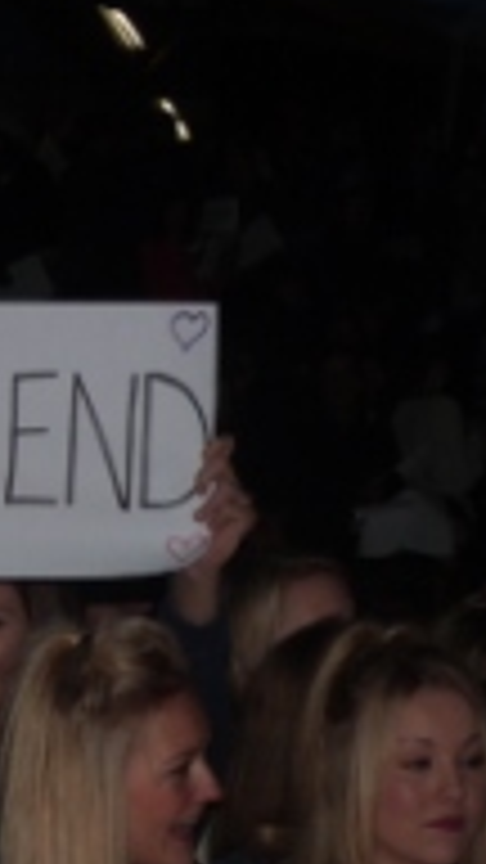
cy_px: 693
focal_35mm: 191
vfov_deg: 11.2
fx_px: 4376
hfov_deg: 6.2
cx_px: -382
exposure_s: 1/60
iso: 100
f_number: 3.3
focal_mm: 13.5
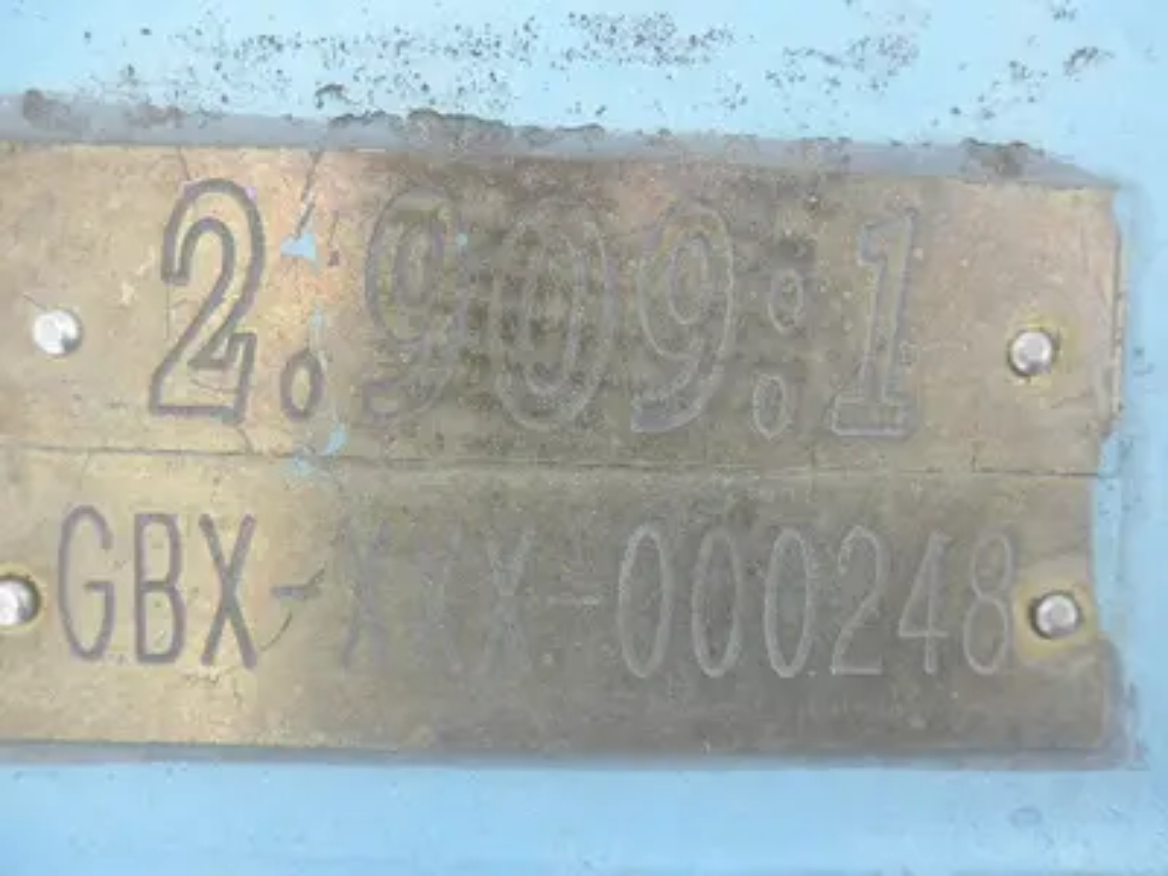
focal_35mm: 28
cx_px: 584
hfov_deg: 63.4
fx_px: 945
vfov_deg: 49.7
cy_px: 438
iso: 64
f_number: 3
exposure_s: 1/160
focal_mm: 5
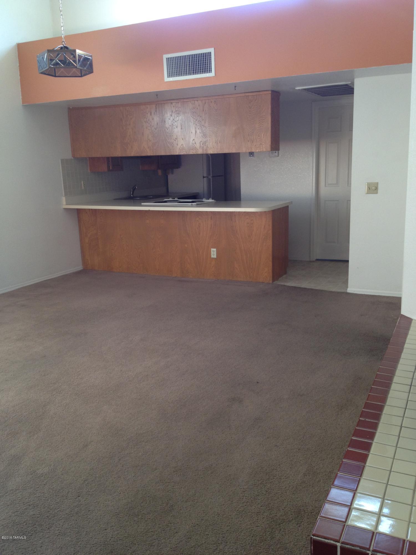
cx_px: 208
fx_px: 561
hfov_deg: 40.7
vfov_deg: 52.6
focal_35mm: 35
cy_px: 278
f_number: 2.4
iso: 64
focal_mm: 4.28
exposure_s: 1/30
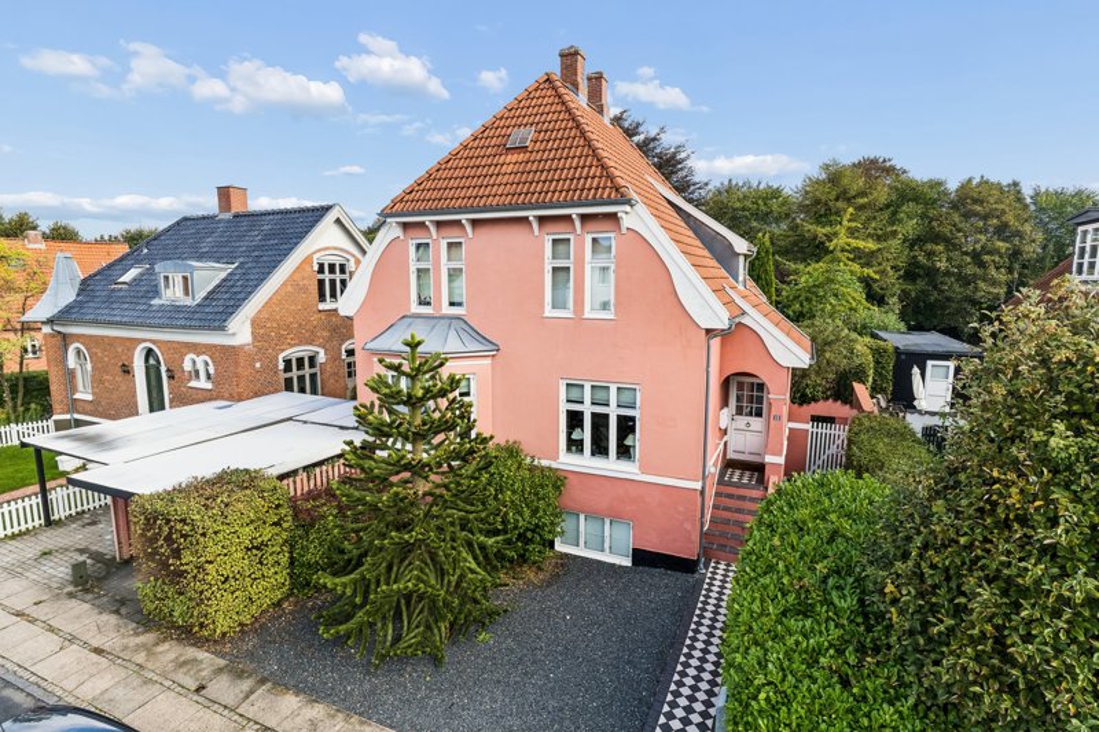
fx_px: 572
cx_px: 550
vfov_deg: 65.2
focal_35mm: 19
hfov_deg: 87.7
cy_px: 366
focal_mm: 12.5
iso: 250
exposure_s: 1/250
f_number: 8
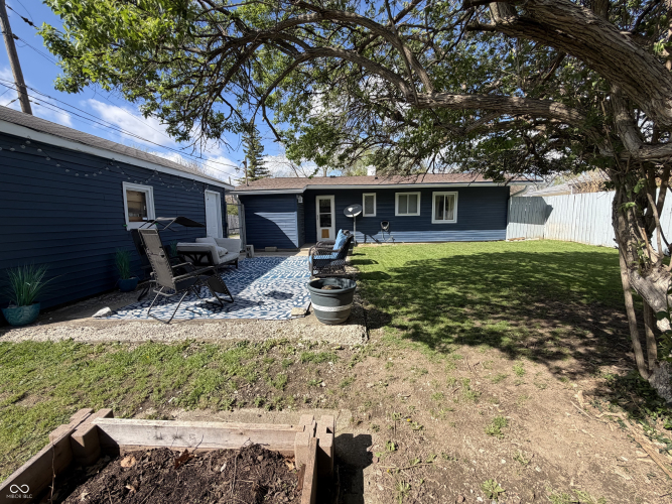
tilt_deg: -8.3
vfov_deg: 85.7
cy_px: 252
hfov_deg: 102.1
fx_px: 272
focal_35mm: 14
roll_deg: +1.6
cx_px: 336
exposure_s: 1/770
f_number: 2.2
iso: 40
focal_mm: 2.22
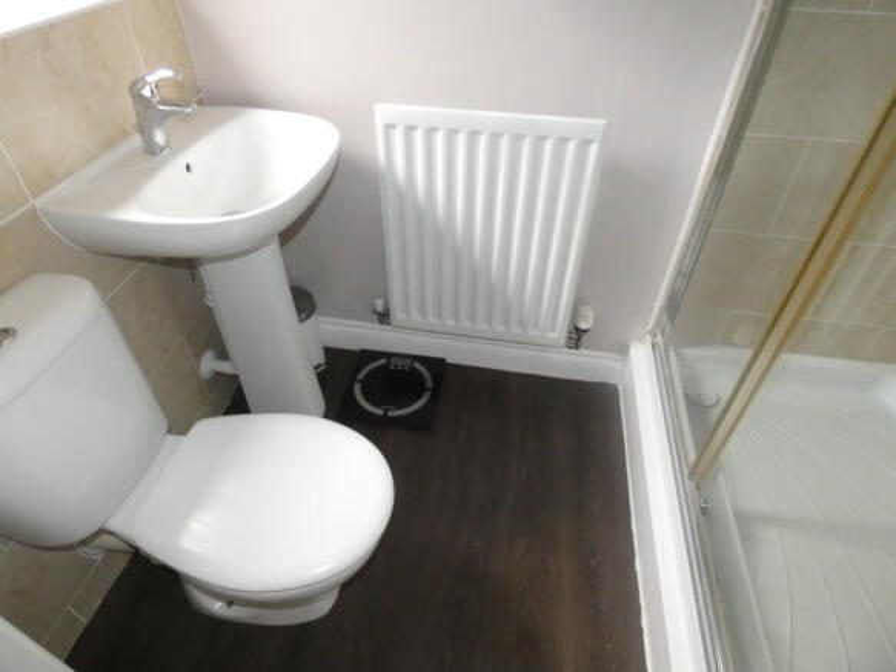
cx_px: 448
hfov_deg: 81.8
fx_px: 518
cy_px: 336
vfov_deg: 66.0
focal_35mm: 20
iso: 800
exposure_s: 1/60
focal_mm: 3.6
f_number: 2.8
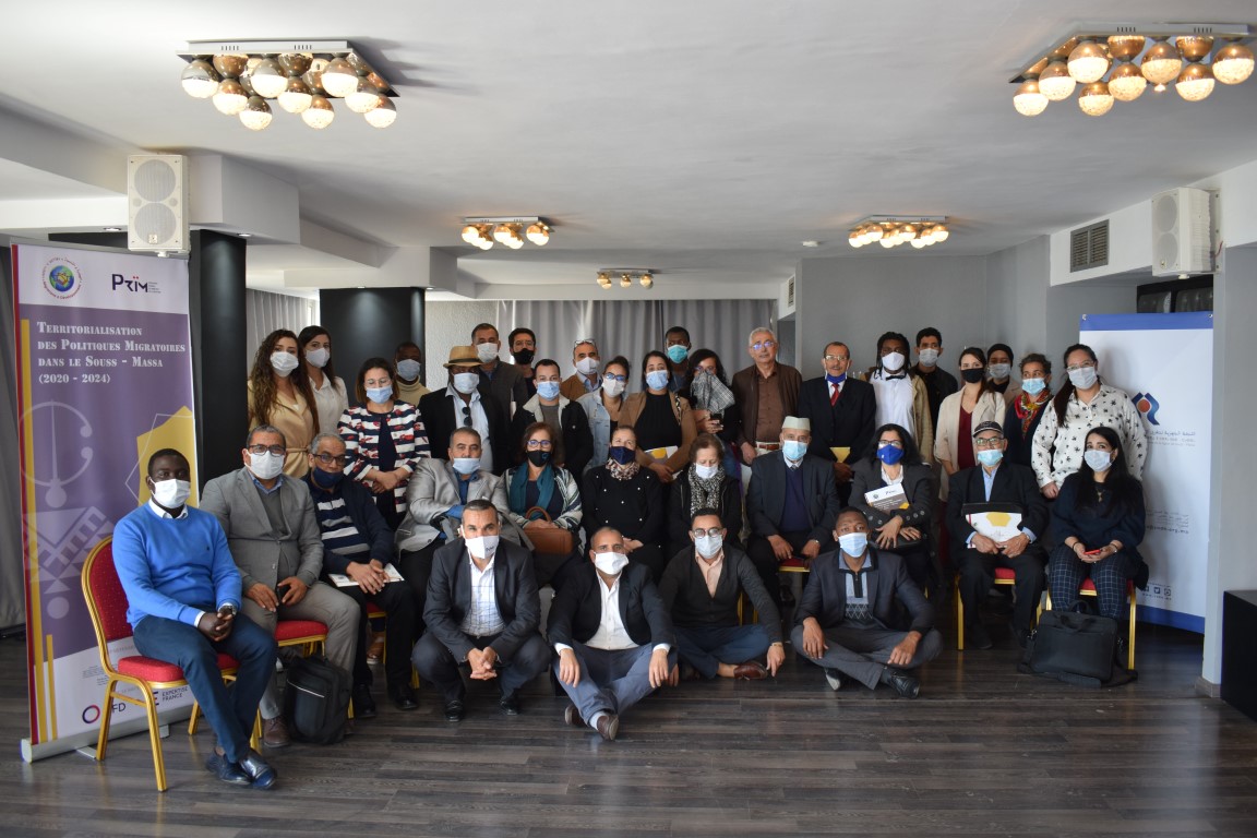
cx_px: 628
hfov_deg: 61.9
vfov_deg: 43.6
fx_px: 1047
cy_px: 419
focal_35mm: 30
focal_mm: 20
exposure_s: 1/60
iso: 500
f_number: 4
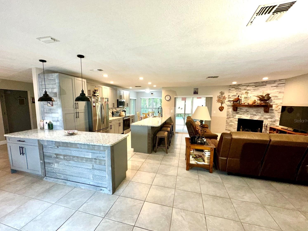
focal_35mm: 15
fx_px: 133
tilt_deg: -7.4
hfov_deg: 98.1
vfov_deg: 81.7
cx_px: 149
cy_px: 121
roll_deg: -0.3
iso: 200
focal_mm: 2.22
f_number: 2.2
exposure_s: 1/60
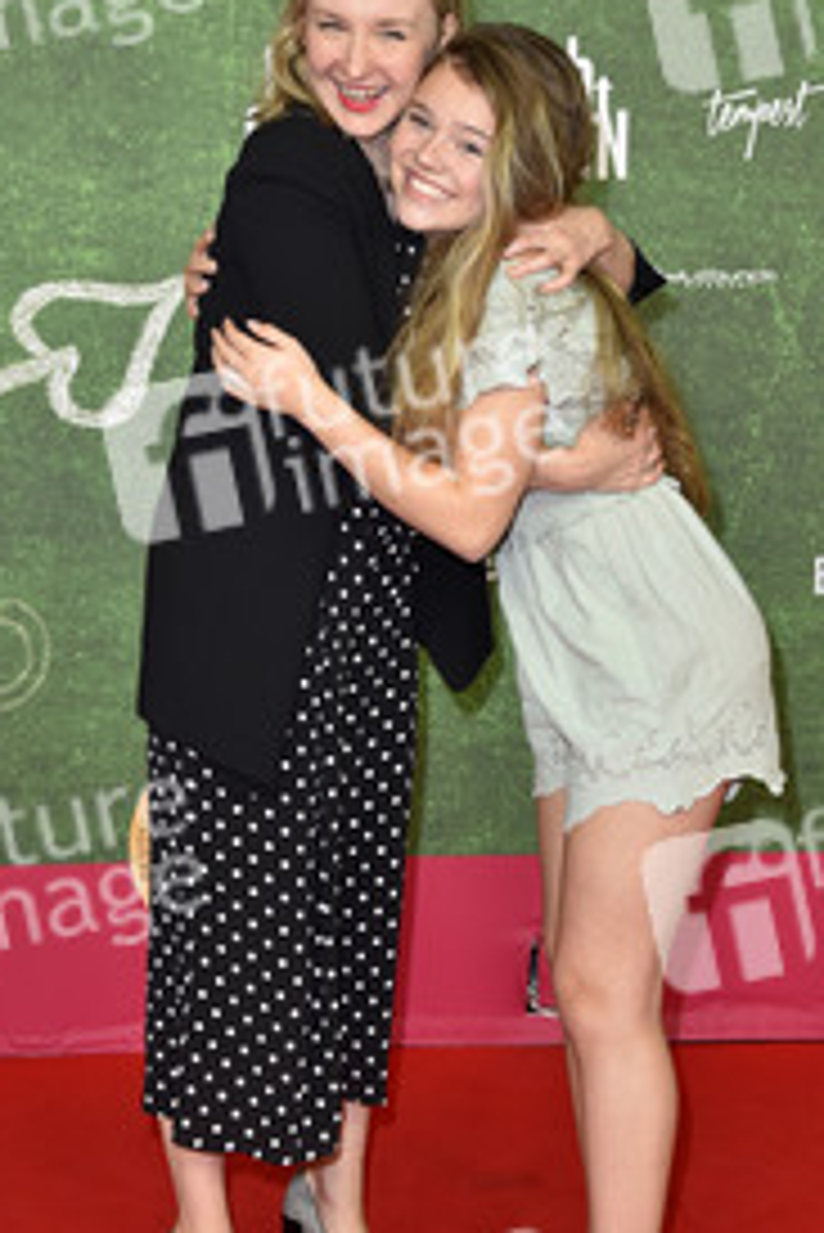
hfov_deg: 18.7
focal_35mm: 73
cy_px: 662
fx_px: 2503
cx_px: 464
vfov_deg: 27.7
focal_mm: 50
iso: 500
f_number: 5.6
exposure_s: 1/160
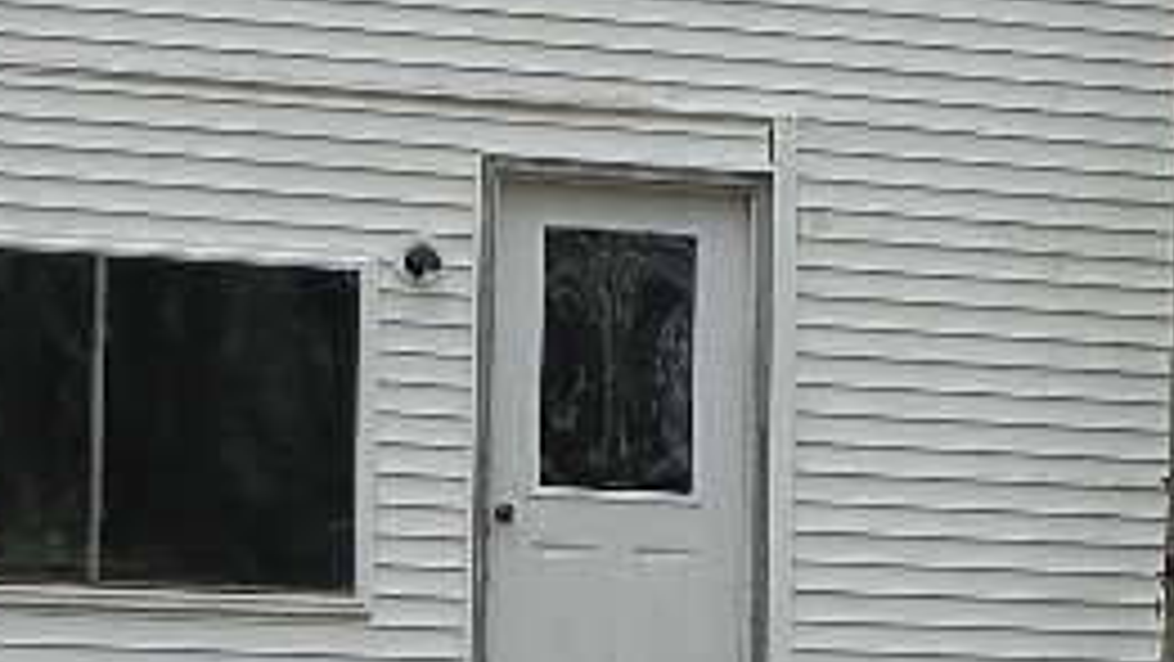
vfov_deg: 6.9
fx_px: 5449
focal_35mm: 175
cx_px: 1300
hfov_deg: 12.1
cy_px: 545
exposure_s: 1/500
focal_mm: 7.3
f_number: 3.5
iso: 80
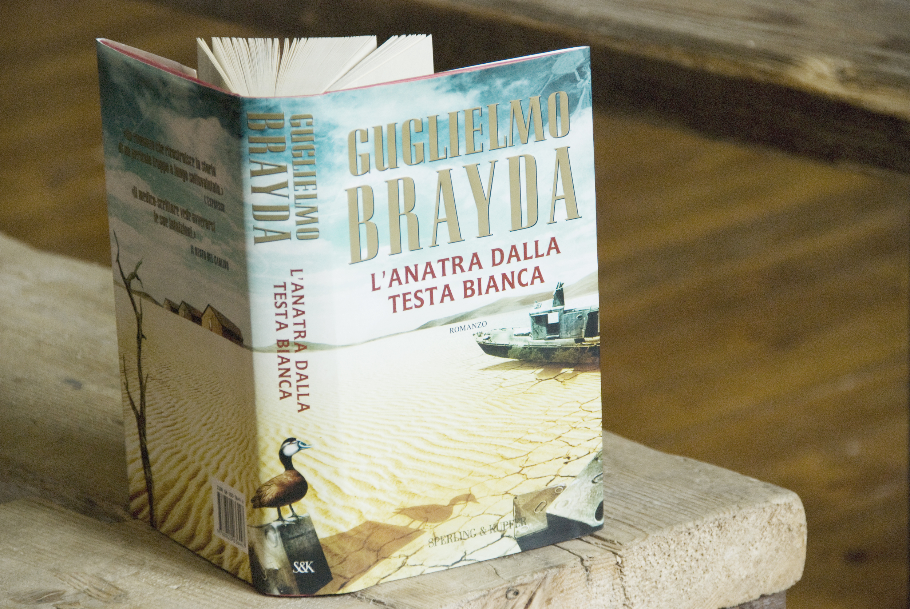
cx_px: 455
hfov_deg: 10.1
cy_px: 304
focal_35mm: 202
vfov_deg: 6.8
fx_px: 5125
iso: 800
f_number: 6
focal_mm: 135
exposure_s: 1/80
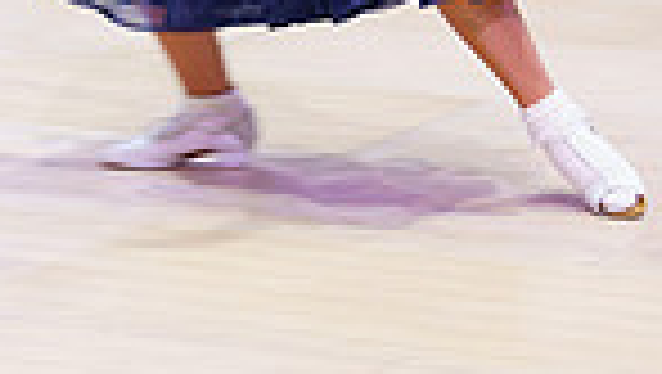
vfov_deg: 5.2
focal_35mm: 228
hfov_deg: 9.4
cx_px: 410
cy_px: -415
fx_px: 4006
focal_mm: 71
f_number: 2.8
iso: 800
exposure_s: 1/100
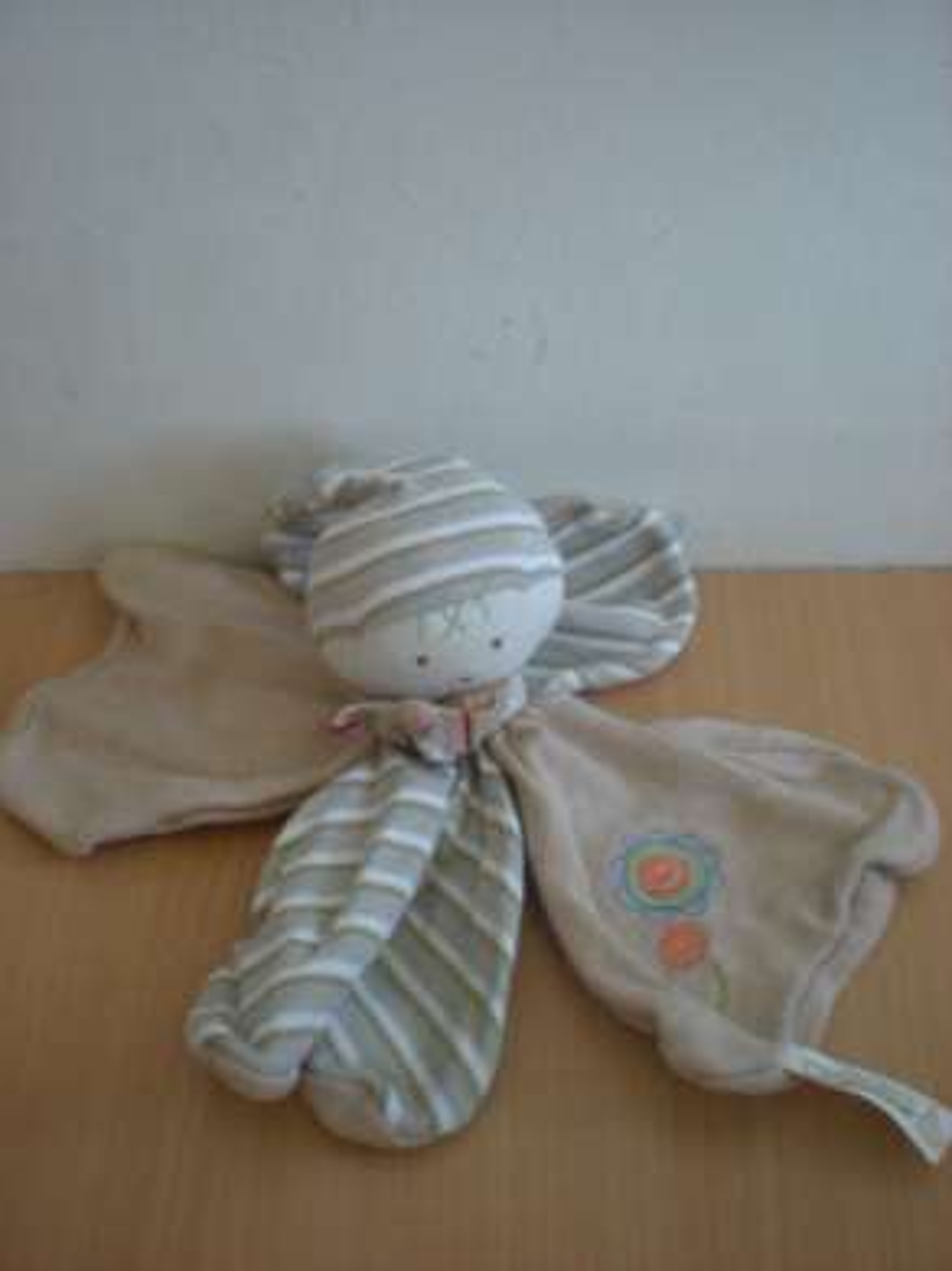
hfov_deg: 37.7
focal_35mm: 38
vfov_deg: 49.0
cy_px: 636
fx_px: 1395
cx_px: 476
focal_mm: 6.3
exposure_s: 1/17.6
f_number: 3.1
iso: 200
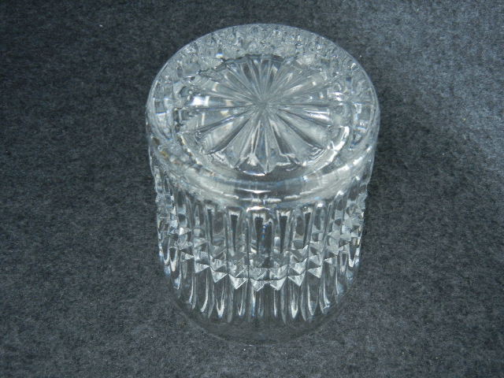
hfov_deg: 36.8
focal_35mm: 52
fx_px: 757
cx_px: 252
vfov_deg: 28.0
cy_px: 189
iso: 594
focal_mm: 9.3
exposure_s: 1/30
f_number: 3.9
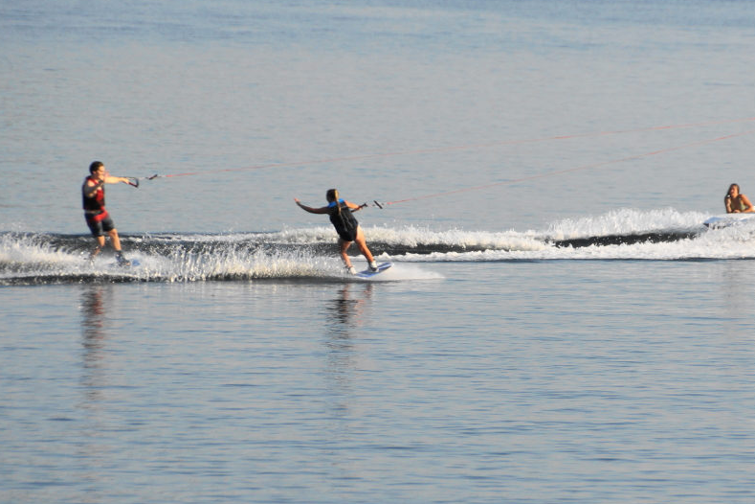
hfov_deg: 6.8
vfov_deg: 4.5
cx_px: 436
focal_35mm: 304
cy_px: 190
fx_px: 6375
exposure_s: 1/250
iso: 125
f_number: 6.3
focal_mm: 160
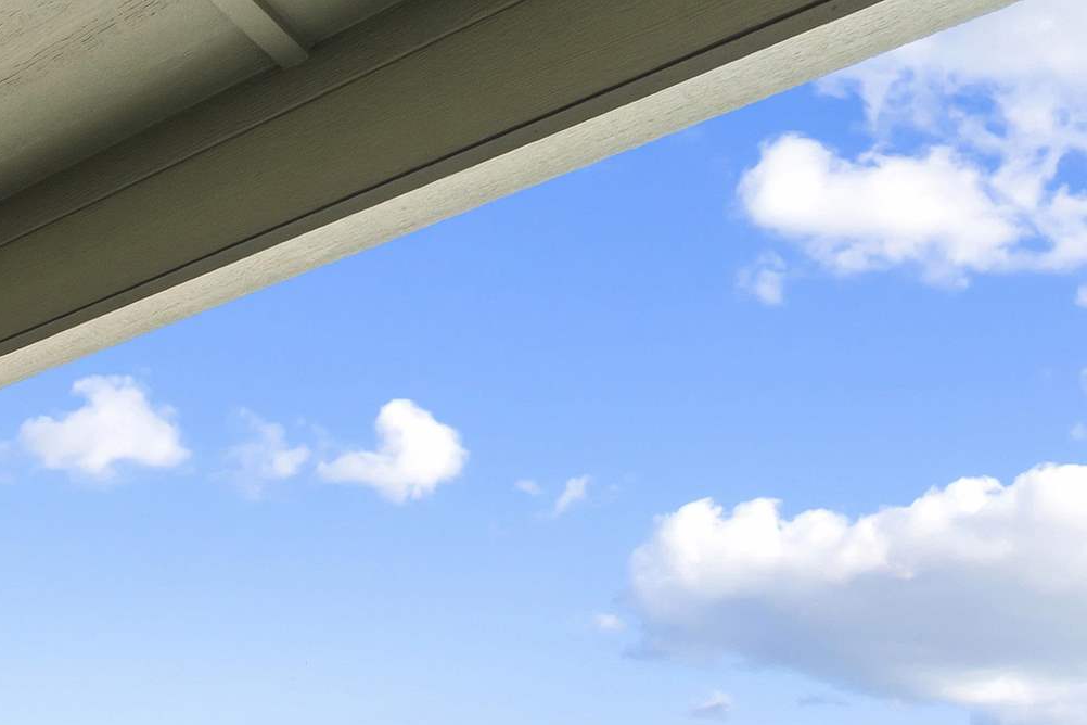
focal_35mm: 46
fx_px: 1389
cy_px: 1006
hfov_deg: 28.5
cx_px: -527
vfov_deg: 24.5
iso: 250
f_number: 8
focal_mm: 10
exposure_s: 1/125
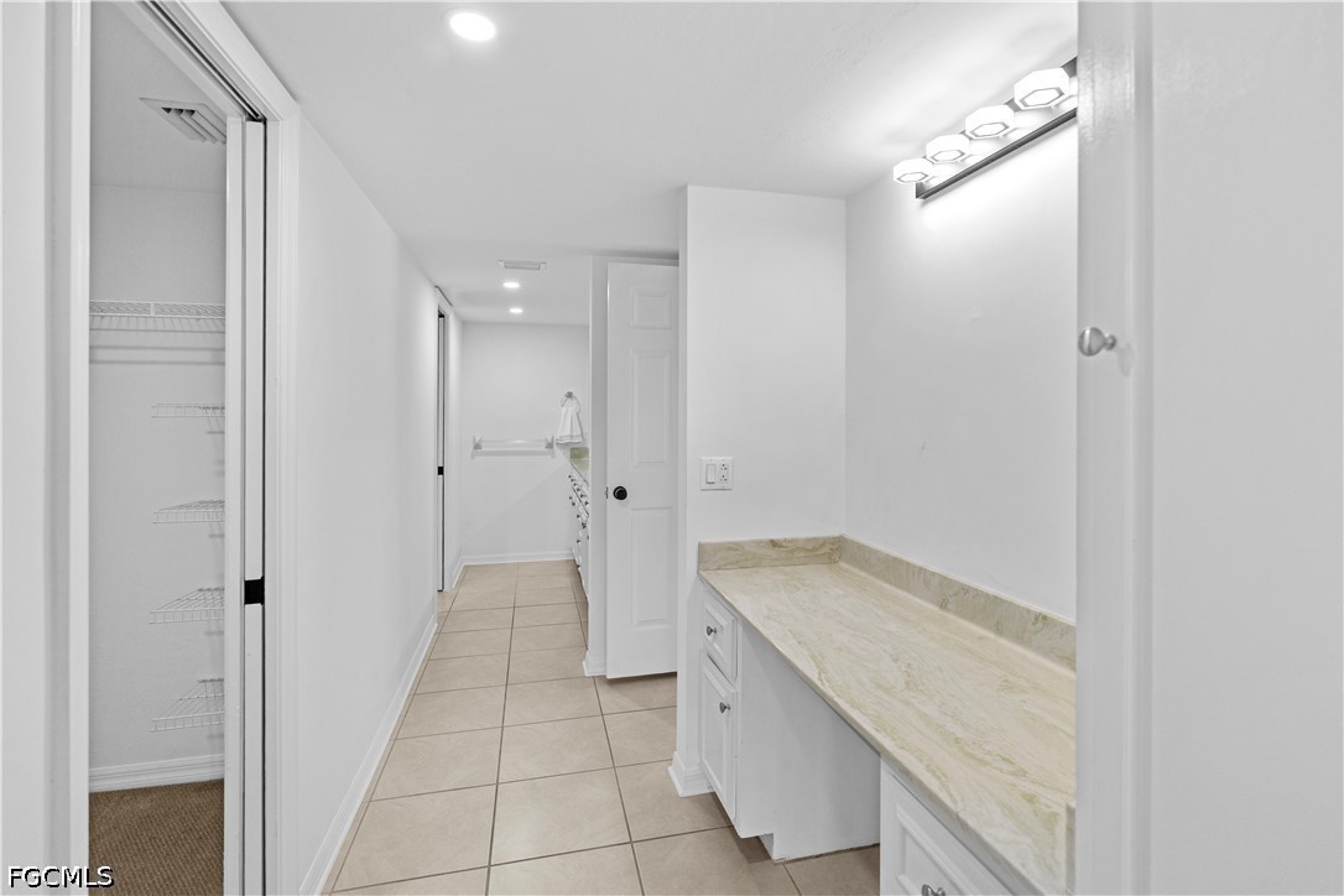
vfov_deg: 73.7
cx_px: 672
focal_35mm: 16
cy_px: 448
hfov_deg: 96.7
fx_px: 597
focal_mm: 16
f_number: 4
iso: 500
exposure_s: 1/160
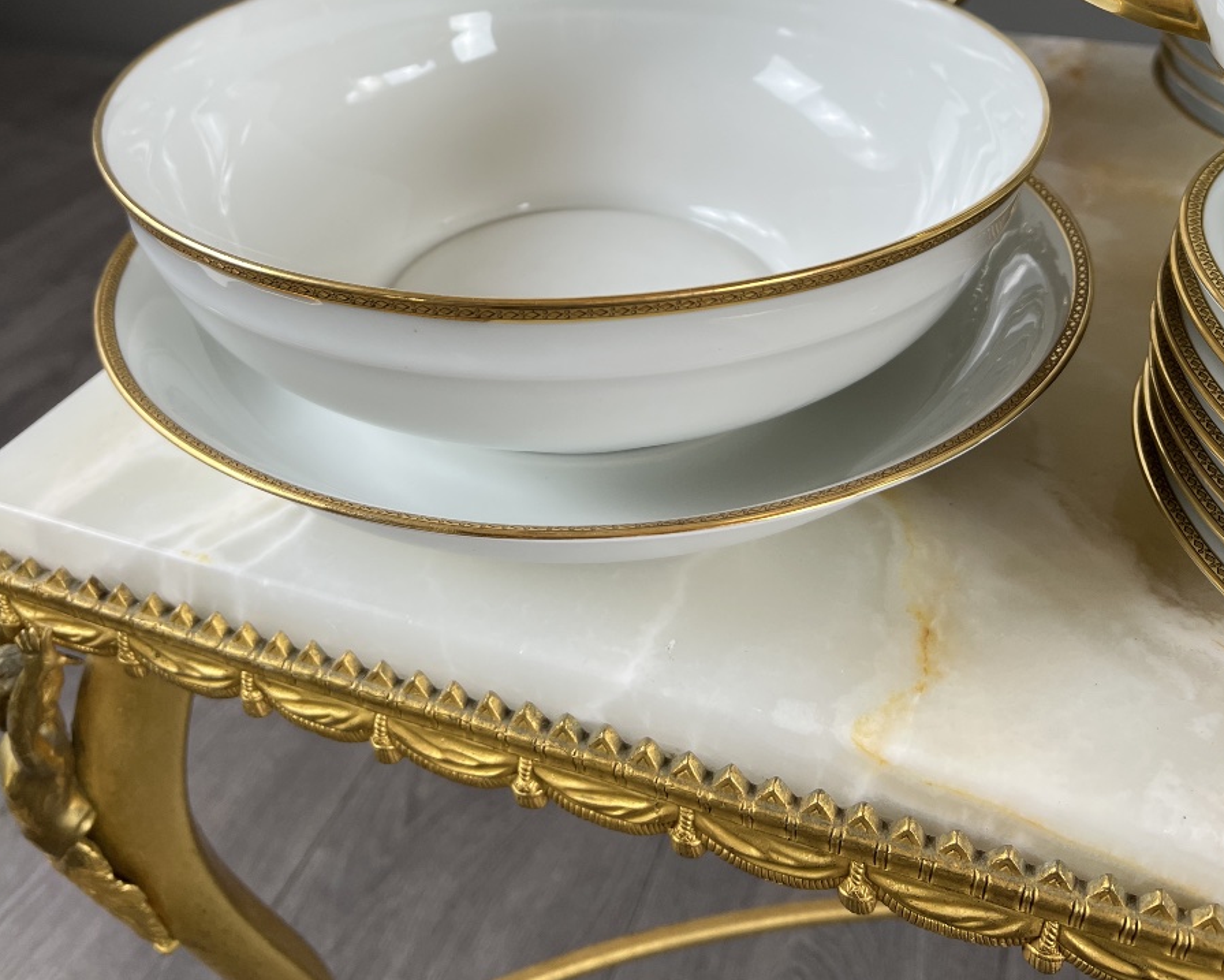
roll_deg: +2.4
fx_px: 1232
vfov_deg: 41.4
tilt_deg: -24.8
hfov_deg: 52.8
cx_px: 613
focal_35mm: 34
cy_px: 185
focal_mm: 5.7
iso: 50
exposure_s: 1/100
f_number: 1.5
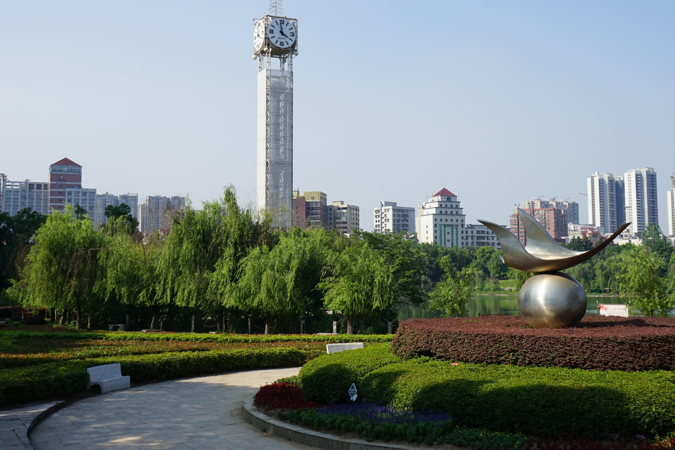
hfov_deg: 43.6
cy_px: 195
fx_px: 844
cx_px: 364
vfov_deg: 29.8
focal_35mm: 45
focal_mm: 30
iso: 100
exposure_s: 1/125
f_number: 11
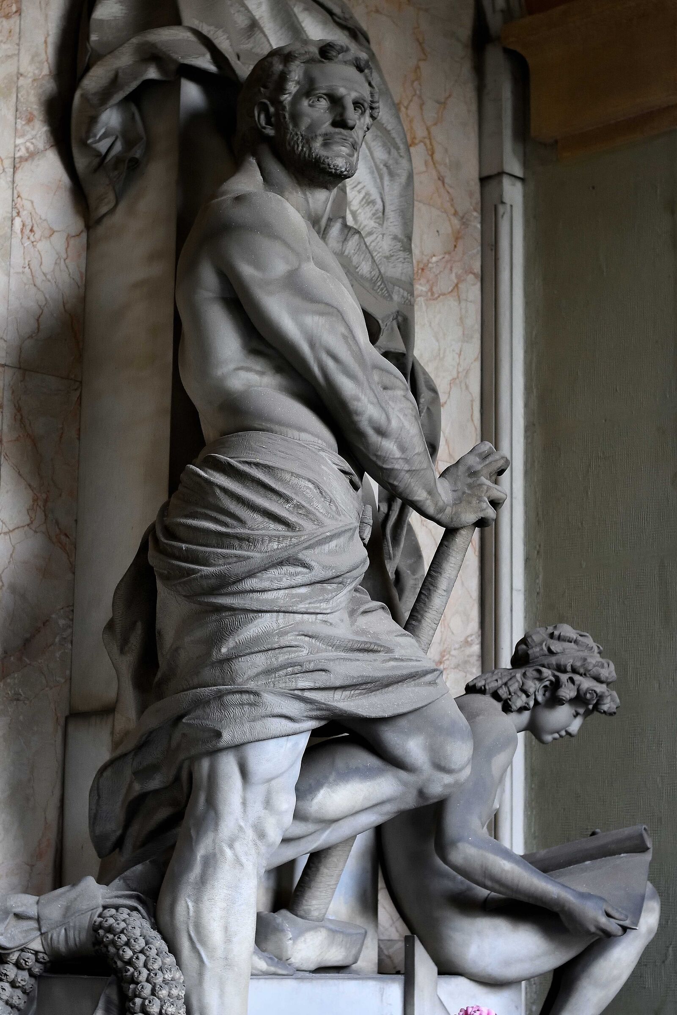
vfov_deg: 27.0
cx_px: 338
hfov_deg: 18.2
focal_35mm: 75
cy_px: 508
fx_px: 2115
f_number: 2.8
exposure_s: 1/500
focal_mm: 50
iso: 1600
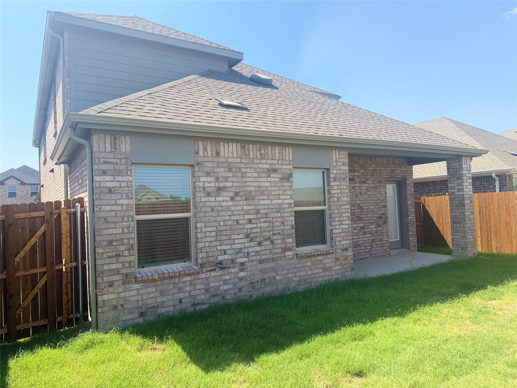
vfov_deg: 56.8
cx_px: 258
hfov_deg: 71.6
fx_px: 358
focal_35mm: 24
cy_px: 194
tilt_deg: +3.0
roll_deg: +2.5
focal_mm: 6.76
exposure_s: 1/2110
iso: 80
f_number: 1.78
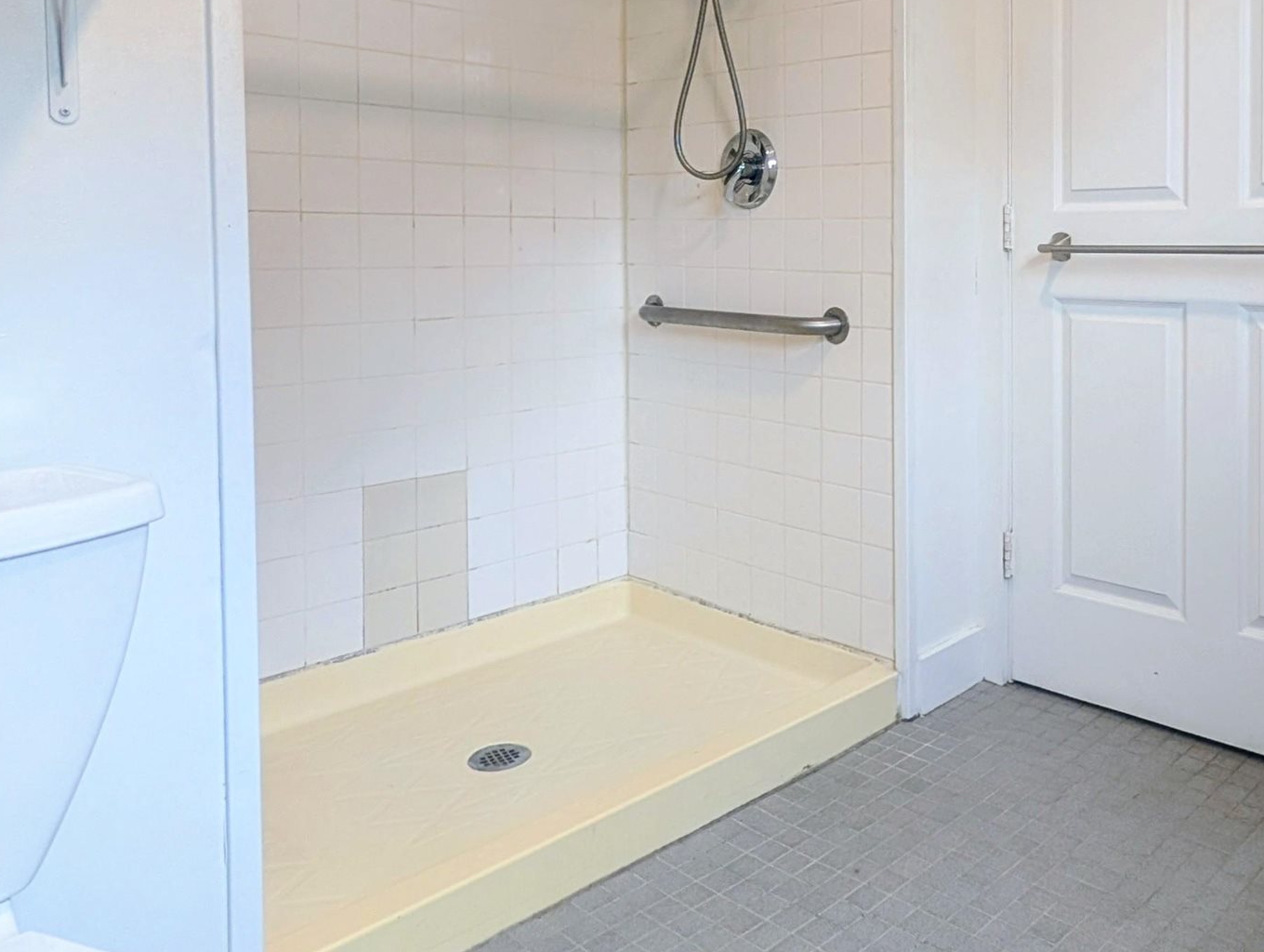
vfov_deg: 49.9
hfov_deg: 61.9
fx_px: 987
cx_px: 936
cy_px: 269
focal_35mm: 27
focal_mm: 2.02
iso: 137
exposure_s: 1/65.8
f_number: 1.7
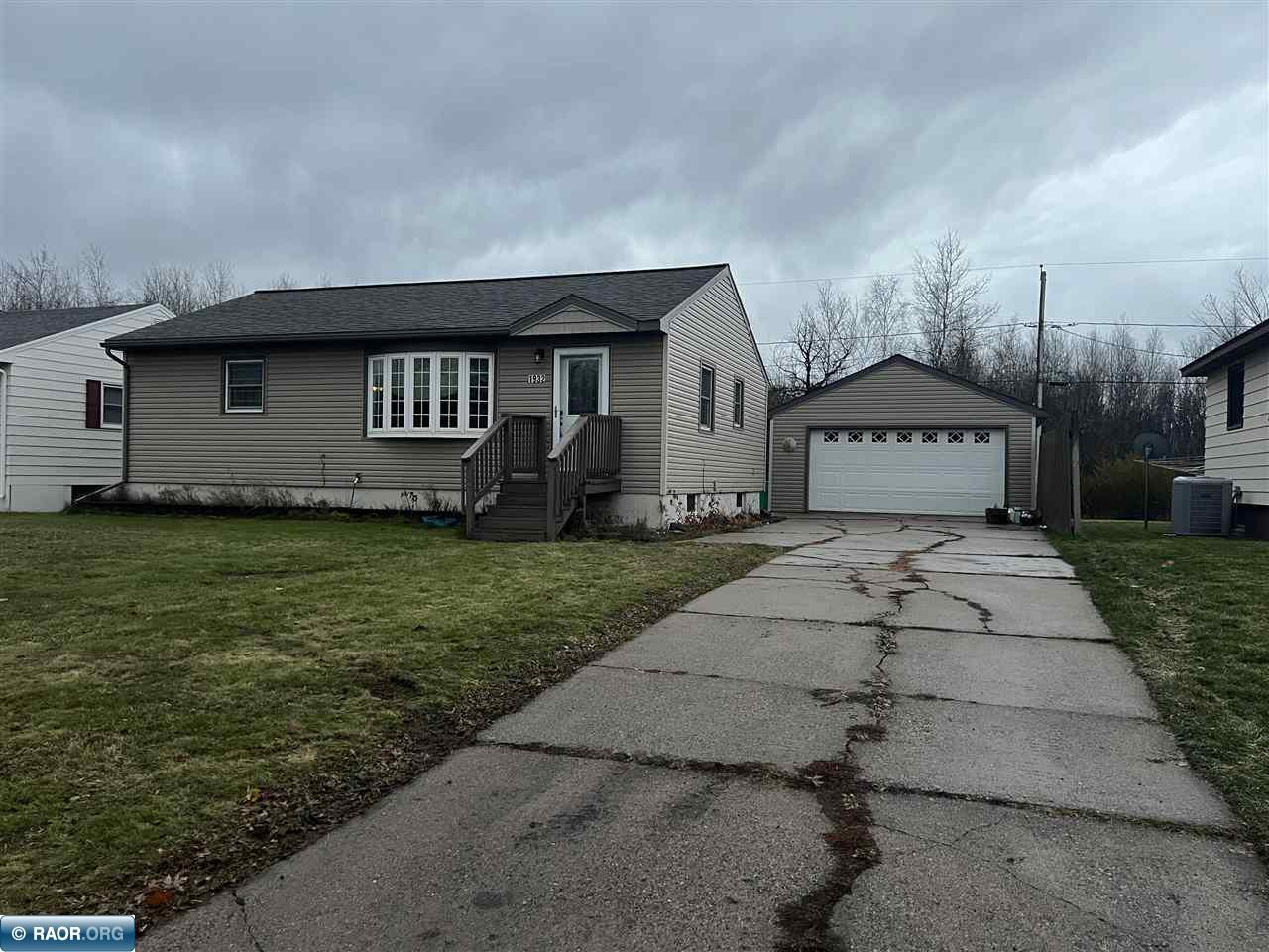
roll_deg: -0.5
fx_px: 953
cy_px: 476
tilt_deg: -0.7
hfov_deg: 67.3
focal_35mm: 26
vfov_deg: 53.1
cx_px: 634
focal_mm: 5.7
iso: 250
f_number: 1.5
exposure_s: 1/60
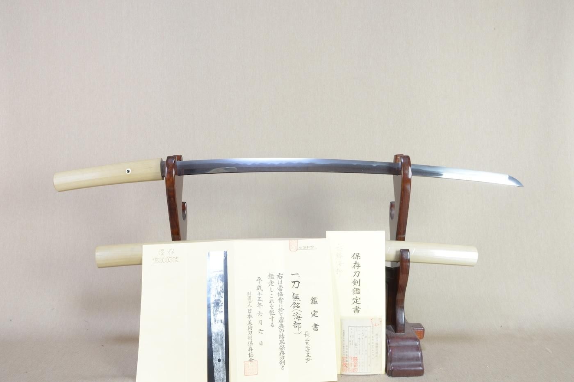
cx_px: 287
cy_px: 191
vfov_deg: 43.5
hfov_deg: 62.0
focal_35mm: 30
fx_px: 478
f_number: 11
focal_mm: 20
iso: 400
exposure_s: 1/1.6
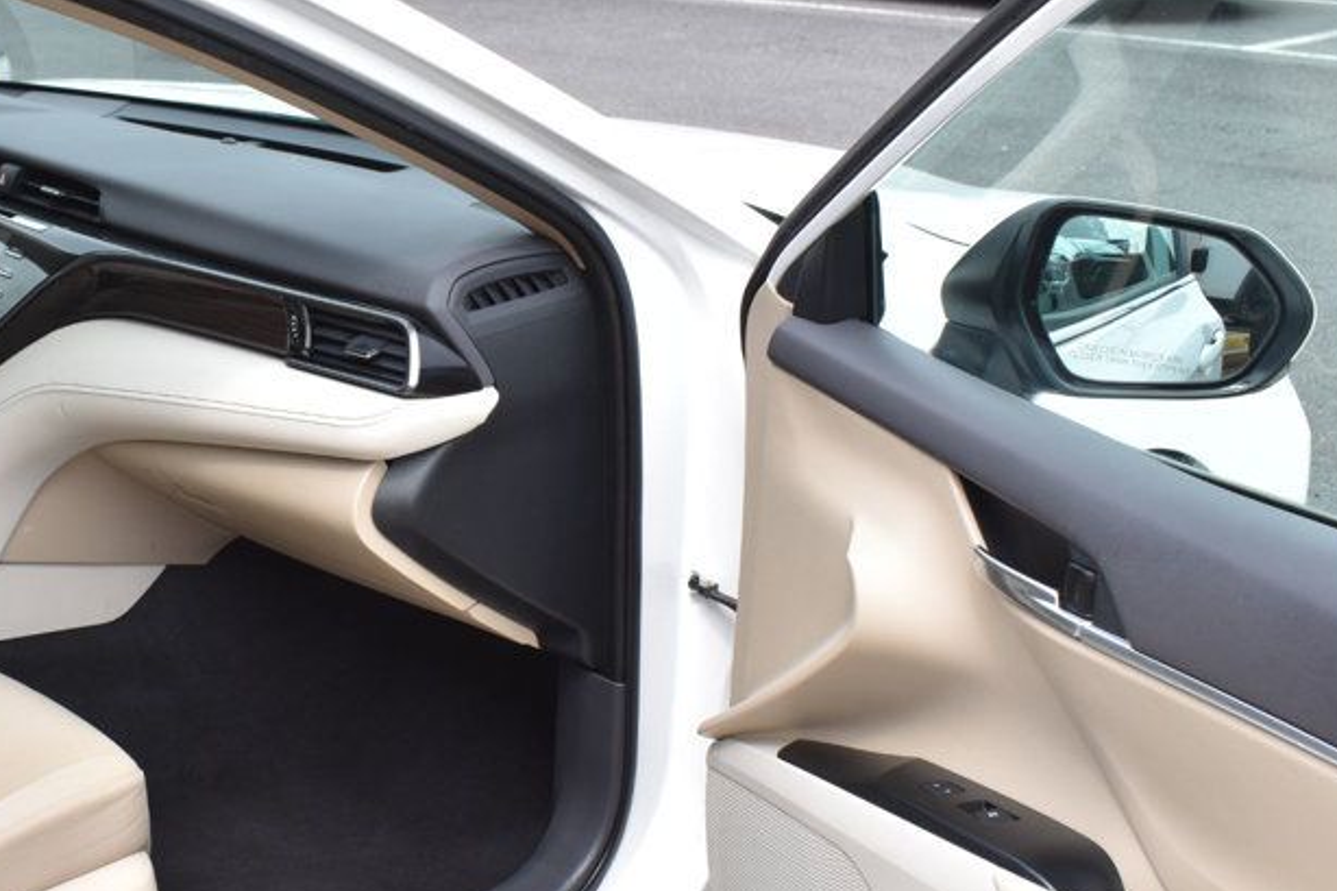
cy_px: 462
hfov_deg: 35.6
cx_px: 357
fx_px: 2042
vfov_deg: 24.6
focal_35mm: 55
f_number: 8
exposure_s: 1/250
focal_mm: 22
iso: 320
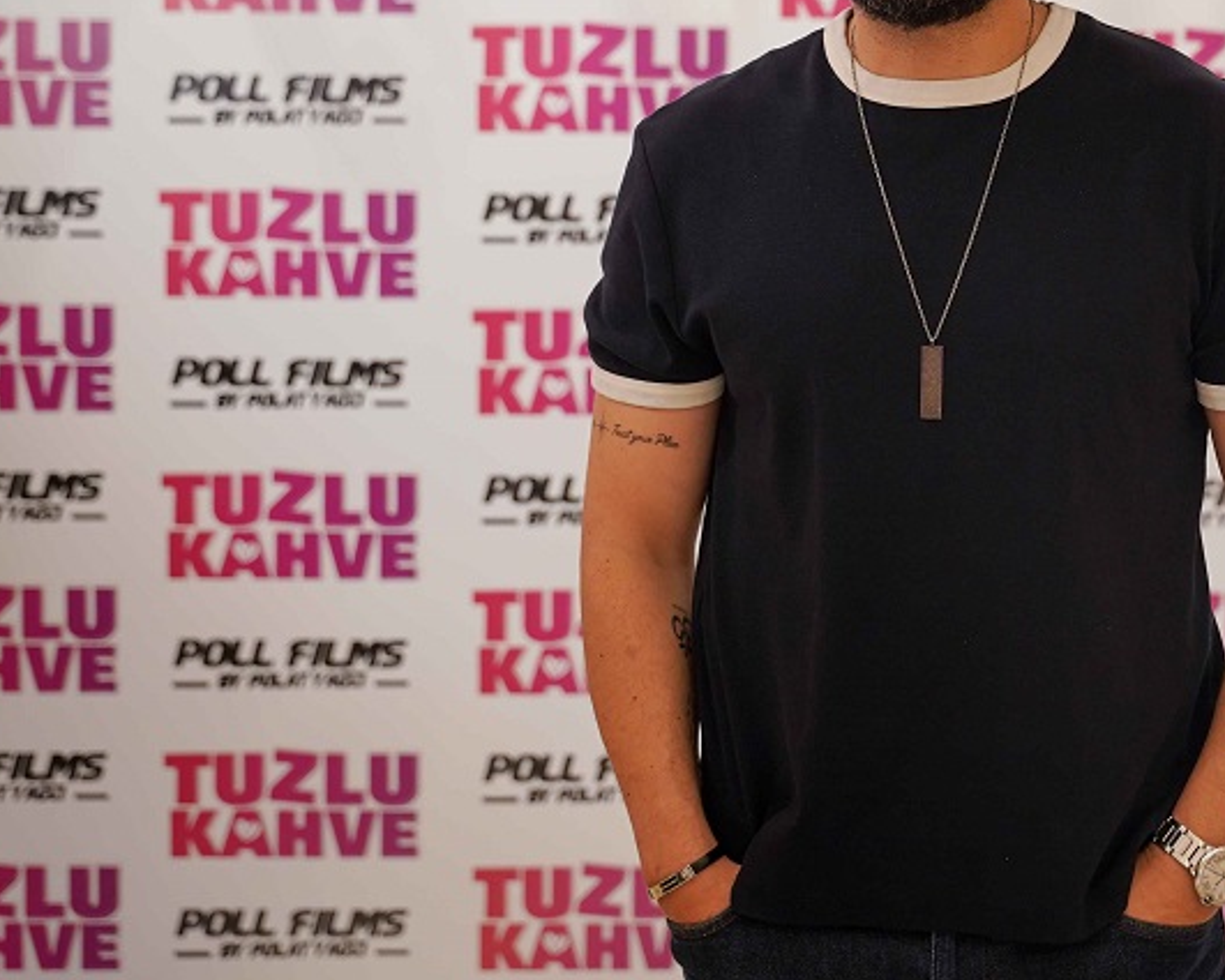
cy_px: 267
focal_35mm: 71
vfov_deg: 21.3
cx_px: 997
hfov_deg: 26.2
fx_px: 2583
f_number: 2.8
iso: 800
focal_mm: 40.7
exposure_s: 1/125
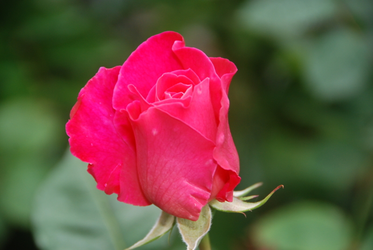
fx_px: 3113
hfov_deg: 6.9
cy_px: 125
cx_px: 186
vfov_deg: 4.6
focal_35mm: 300
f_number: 7.1
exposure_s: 1/200
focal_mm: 200
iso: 400
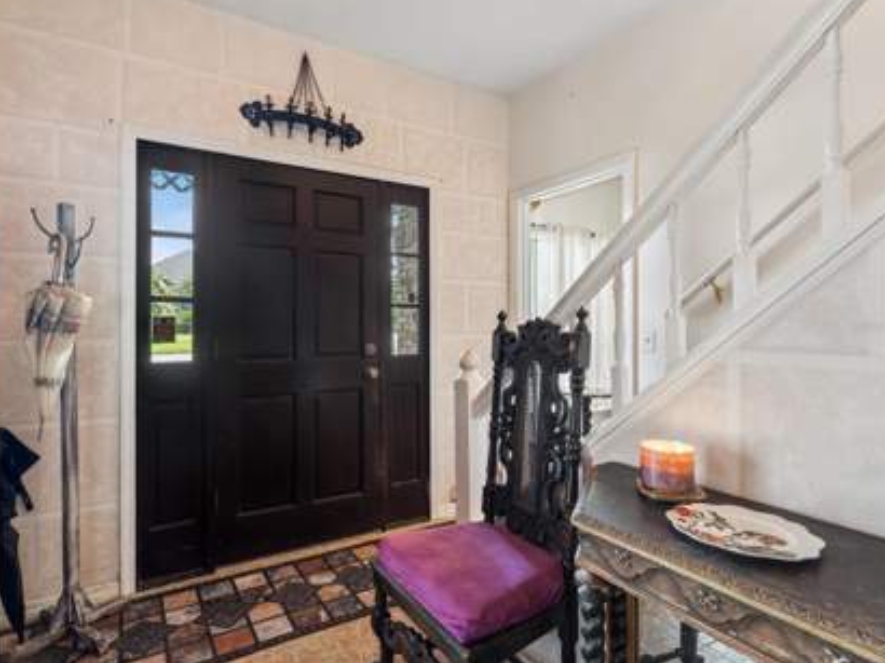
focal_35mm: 18
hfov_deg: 87.1
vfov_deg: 71.2
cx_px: 391
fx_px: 463
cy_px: 325
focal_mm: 16.1
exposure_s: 1/10
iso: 800
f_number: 11
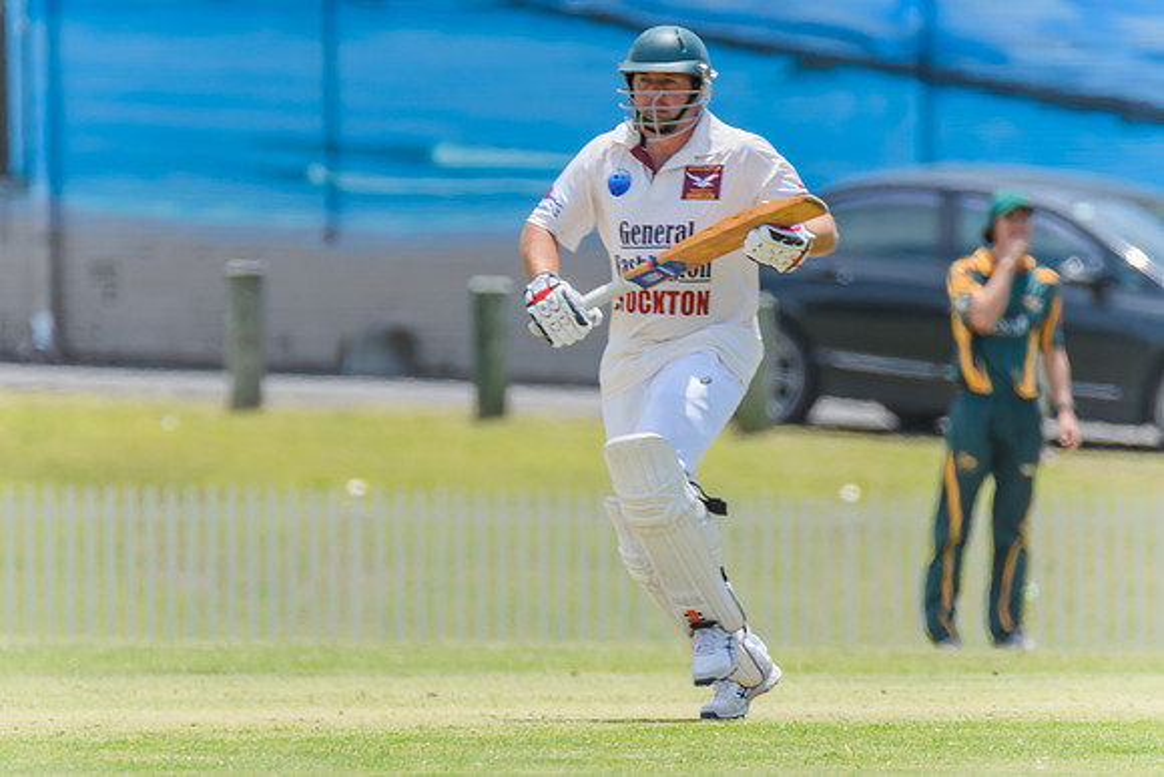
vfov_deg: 1.5
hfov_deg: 2.3
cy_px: 383
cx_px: 544
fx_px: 29077
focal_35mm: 899
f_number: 6.3
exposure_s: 1/1600
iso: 400
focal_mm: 550
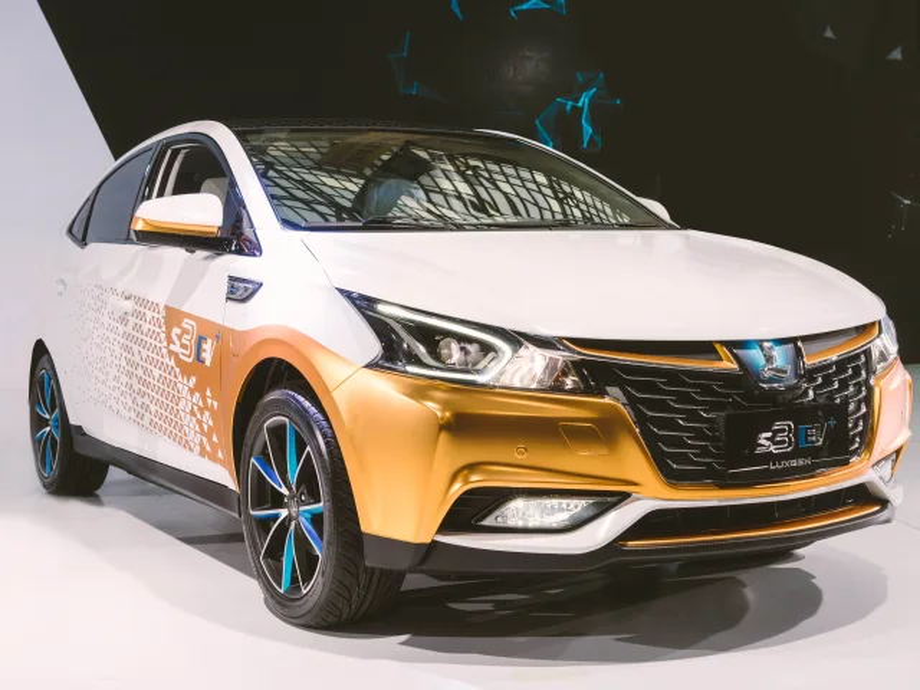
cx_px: 460
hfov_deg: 71.6
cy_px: 345
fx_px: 638
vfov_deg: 56.8
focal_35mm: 24
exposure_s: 1/100
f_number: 2.2
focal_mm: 4.3
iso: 100
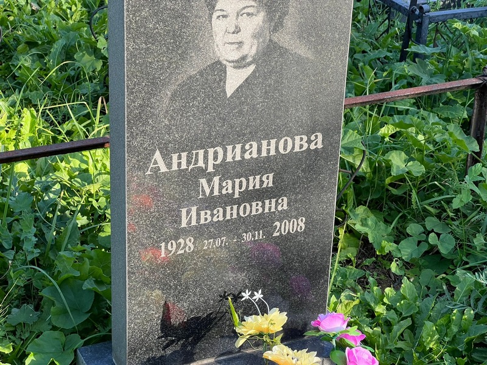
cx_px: 244
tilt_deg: -26.4
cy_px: 182
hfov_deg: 25.3
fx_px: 1083
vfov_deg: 19.1
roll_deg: -1.3
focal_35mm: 77
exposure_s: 1/239
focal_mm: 9
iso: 32
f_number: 2.8
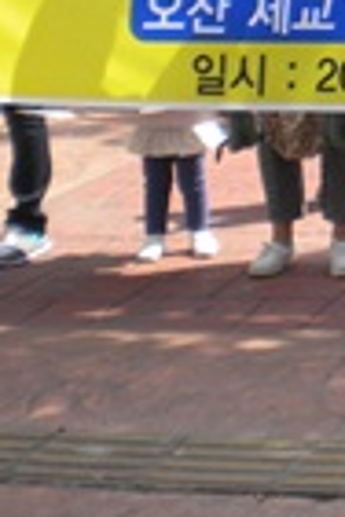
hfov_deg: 9.6
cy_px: -90
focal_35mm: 129
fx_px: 1854
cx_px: 793
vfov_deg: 15.4
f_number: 4.6
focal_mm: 6.3
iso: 80
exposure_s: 1/292
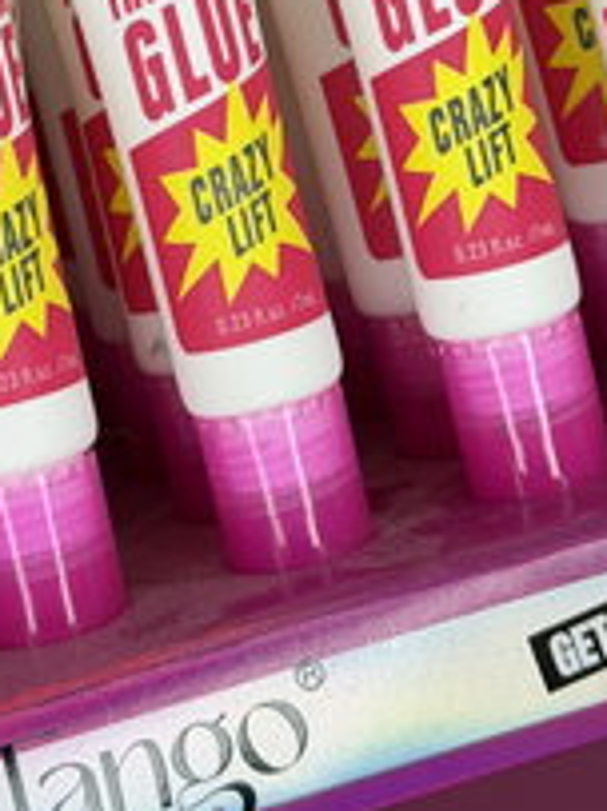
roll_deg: -3.1
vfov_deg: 15.2
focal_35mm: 126
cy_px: -110
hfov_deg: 11.7
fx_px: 2949
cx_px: 172
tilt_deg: -10.8
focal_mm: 6.76
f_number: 1.78
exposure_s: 1/121
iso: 50
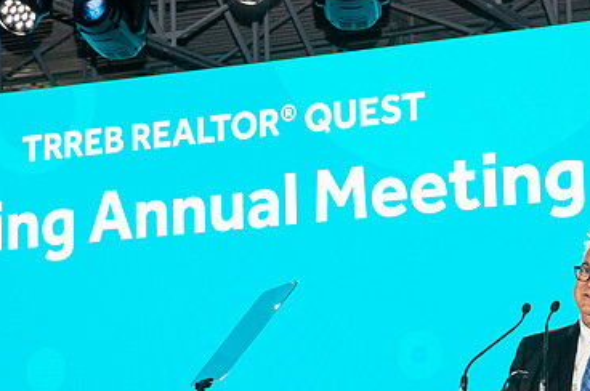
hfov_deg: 15.8
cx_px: 308
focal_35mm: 130
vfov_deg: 10.5
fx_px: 2127
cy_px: 200
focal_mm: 55
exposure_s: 1/250
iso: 1600
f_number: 5
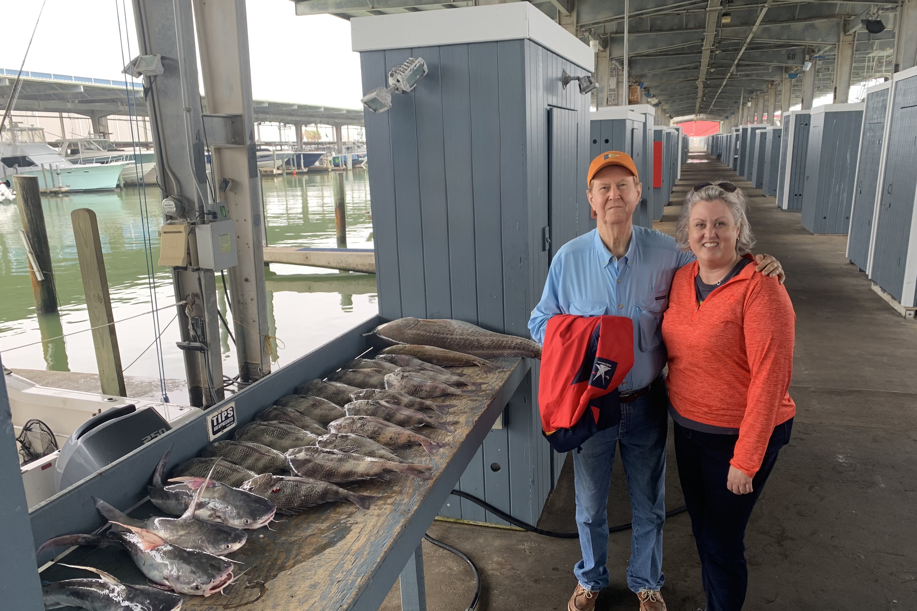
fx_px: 713
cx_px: 471
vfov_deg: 46.3
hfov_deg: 65.5
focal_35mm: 28
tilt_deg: -14.0
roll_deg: +0.7
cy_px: 337
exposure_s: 1/122
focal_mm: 4.25
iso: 32
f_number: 1.8
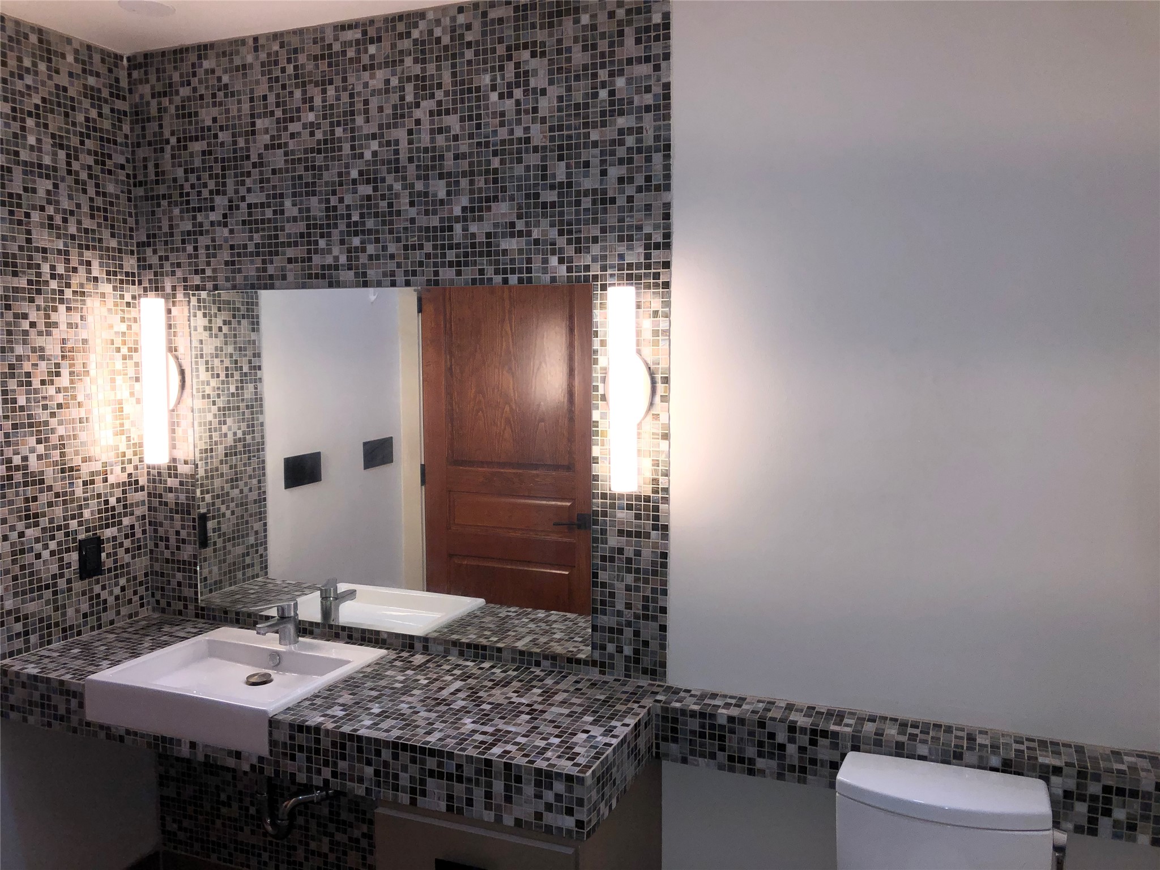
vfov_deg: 49.7
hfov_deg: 63.4
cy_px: 435
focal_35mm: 28
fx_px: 938
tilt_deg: -6.2
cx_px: 580
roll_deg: +0.4
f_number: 1.8
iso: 20
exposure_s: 1/137
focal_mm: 3.99
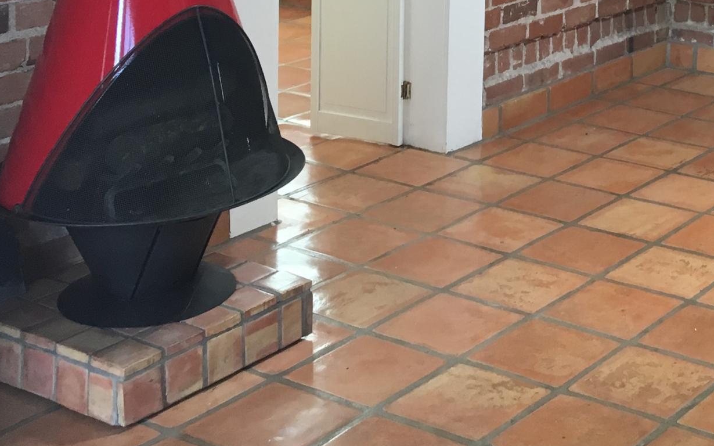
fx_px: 1459
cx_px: 718
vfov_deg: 16.5
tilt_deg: -7.0
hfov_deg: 26.0
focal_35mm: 75
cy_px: -123
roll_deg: -1.1
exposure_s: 1/30
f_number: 2.2
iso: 64
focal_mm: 4.15
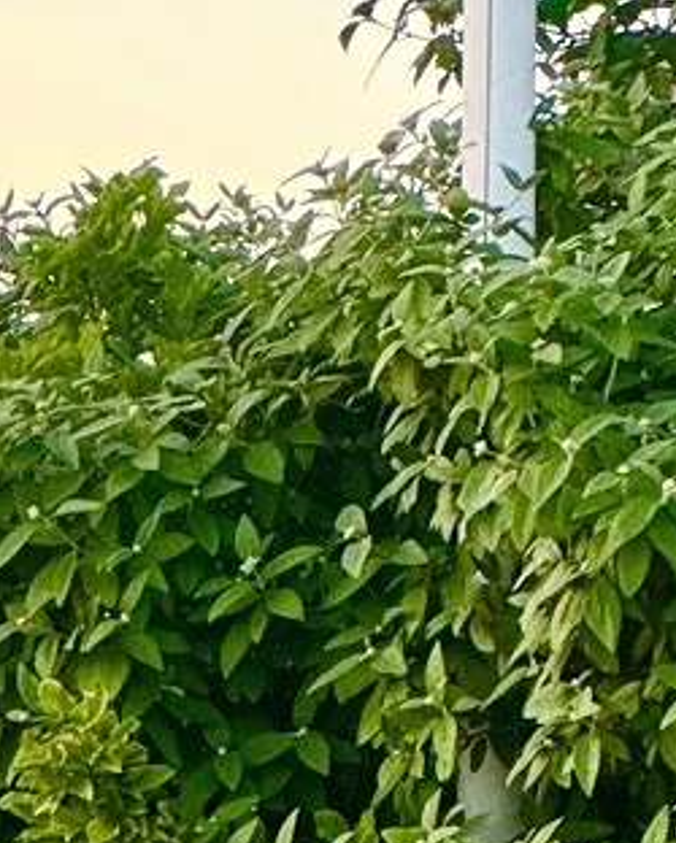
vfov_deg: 5.9
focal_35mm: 321
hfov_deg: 4.8
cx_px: -257
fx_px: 8020
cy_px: 1797
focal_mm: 9
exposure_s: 1/40
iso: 1000
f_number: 2.8
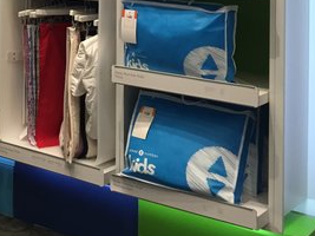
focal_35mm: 76
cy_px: -64
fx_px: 691
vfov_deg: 18.2
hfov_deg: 23.7
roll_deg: -0.5
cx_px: -52
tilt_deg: +0.5
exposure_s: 1/30
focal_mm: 4.15
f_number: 2.2
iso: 100
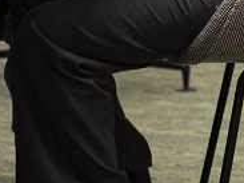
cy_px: -96
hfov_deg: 10.7
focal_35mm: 184
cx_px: 248
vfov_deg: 7.9
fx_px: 1296
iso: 200
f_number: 2
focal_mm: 35
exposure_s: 1/160
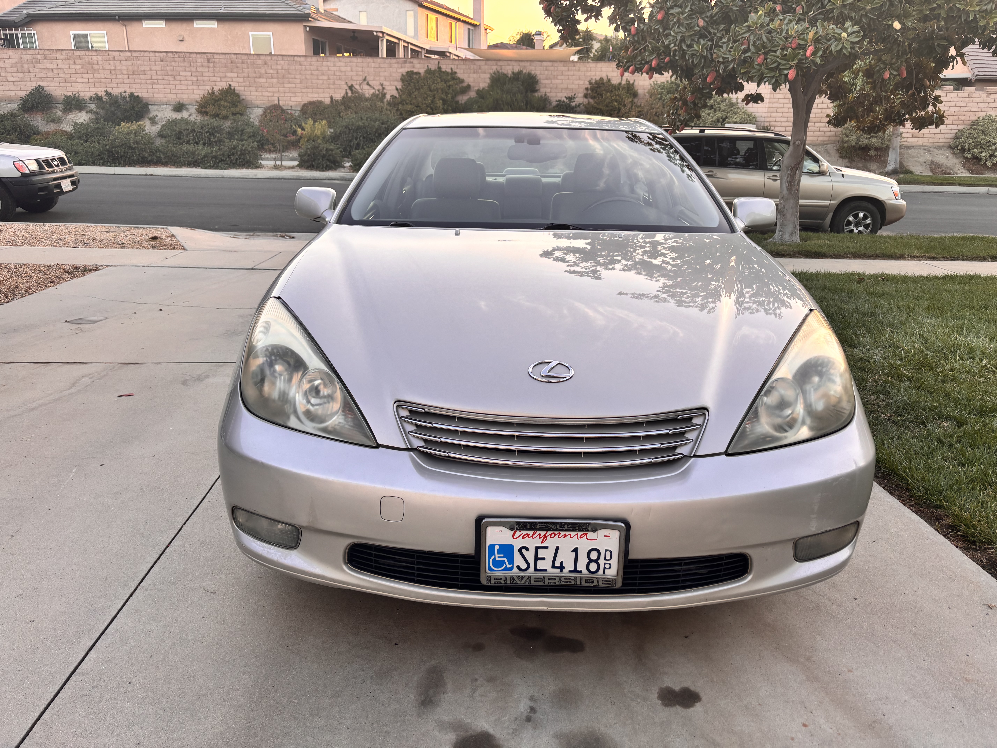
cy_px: 374
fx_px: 749
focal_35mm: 26
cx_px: 498
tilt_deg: -18.0
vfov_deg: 53.1
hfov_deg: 67.3
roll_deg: -0.6
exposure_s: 1/178
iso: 40
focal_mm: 5.96
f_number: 1.6
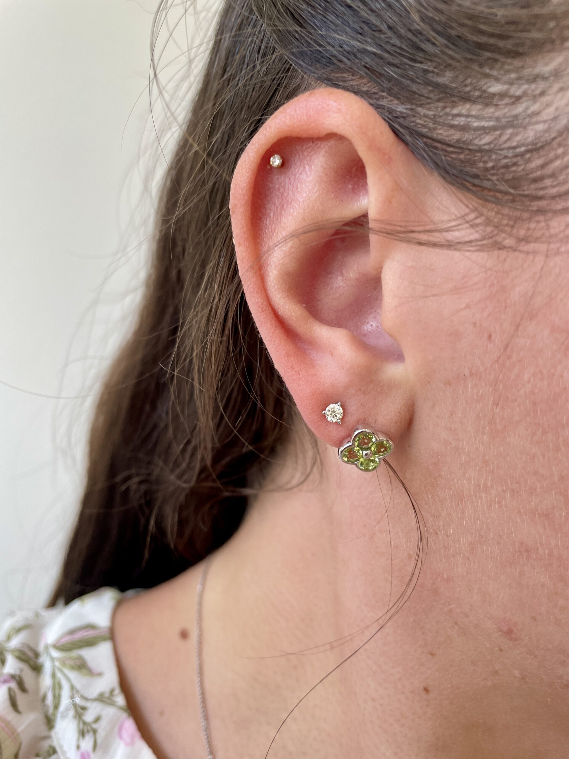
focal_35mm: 26
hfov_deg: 53.1
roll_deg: -7.9
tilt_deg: -2.5
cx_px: 284
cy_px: 380
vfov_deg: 67.3
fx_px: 570
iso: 50
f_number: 1.6
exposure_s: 1/120
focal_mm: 4.2
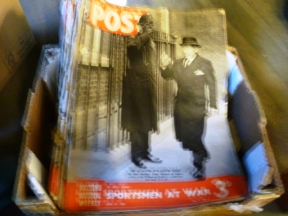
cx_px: 144
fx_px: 250
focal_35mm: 30
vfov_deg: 46.8
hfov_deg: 60.0
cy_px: 108
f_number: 2.9
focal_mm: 5.4
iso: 400
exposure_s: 1/4
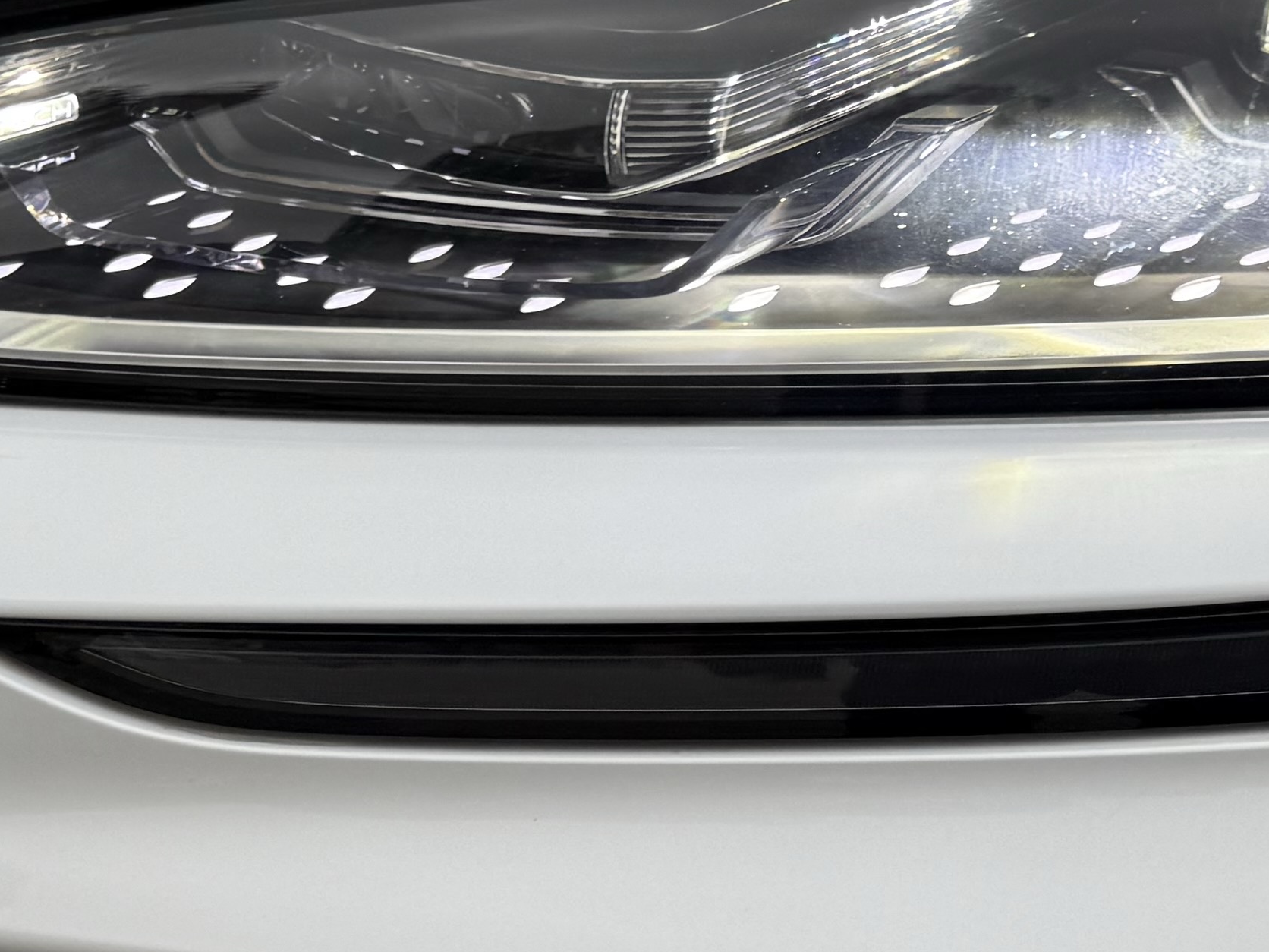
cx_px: 405
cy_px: 664
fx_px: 3006
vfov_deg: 17.9
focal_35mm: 82
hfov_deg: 23.7
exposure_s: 1/121
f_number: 1.78
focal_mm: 6.76
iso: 64
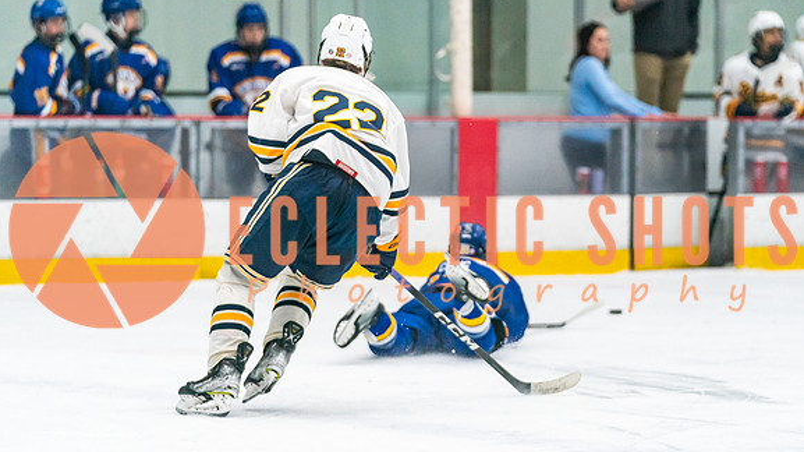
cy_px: 242
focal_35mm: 229
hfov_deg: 9.4
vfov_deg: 5.3
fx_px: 4880
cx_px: 403
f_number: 2.8
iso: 3200
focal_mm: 165
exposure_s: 1/1250
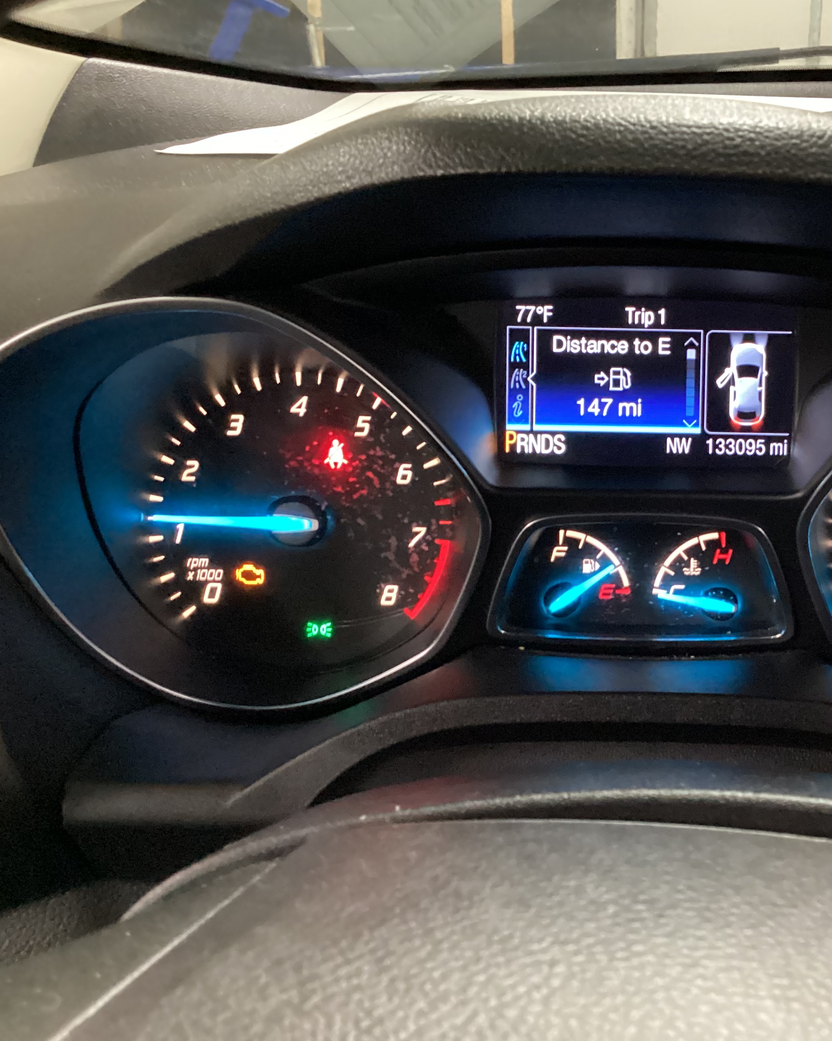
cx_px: 647
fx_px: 1262
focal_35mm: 41
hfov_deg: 35.5
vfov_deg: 44.8
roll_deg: -1.2
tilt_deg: -25.8
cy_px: 517
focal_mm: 3.3
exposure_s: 1/17
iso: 640
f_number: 2.4
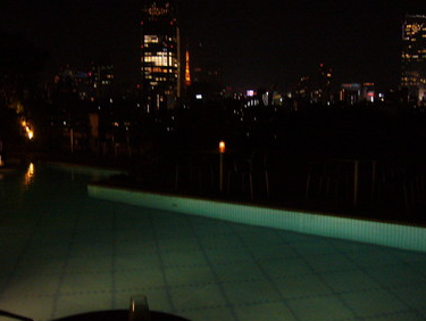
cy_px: 138
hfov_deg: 44.7
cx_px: 235
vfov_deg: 34.3
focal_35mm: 42
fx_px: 517
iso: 200
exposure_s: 1/8
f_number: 2.8
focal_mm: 5.8
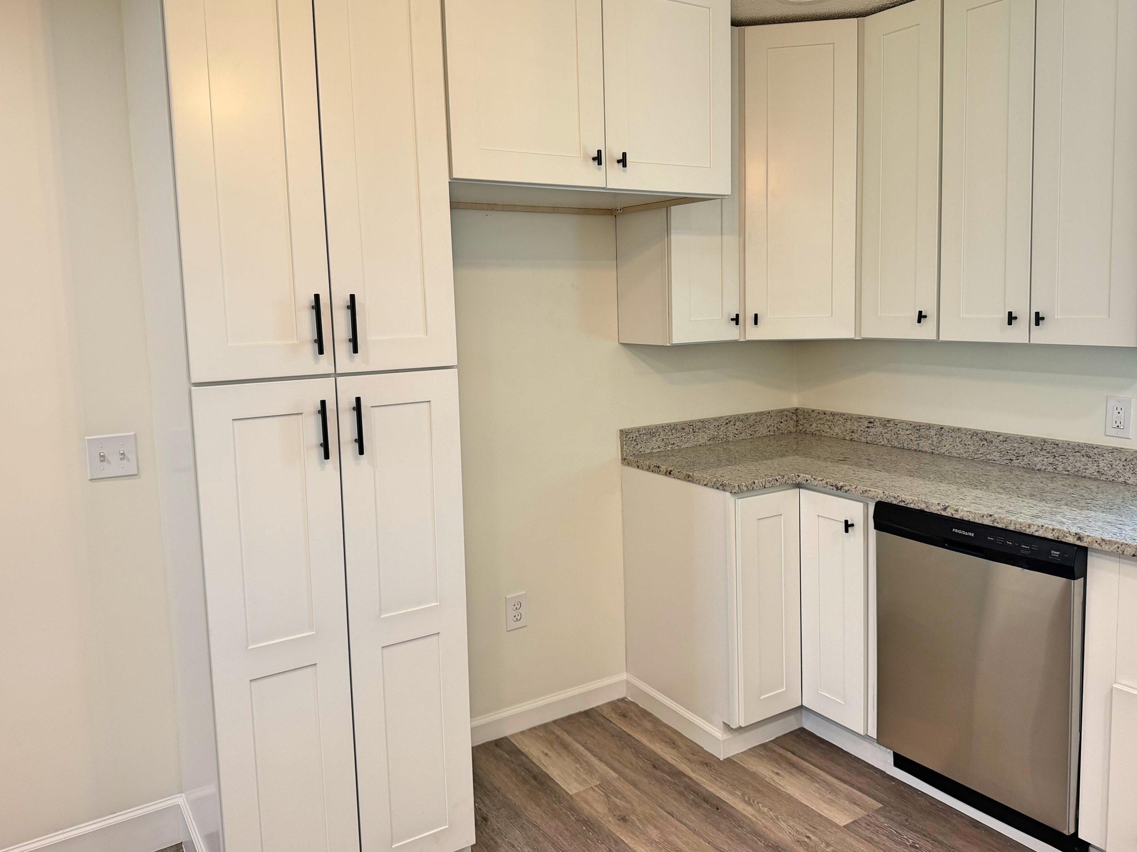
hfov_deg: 65.2
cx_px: 617
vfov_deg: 51.3
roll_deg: +1.7
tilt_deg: -5.9
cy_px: 389
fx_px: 887
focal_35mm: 27
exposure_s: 1/120
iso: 125
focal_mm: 6.76
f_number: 1.78
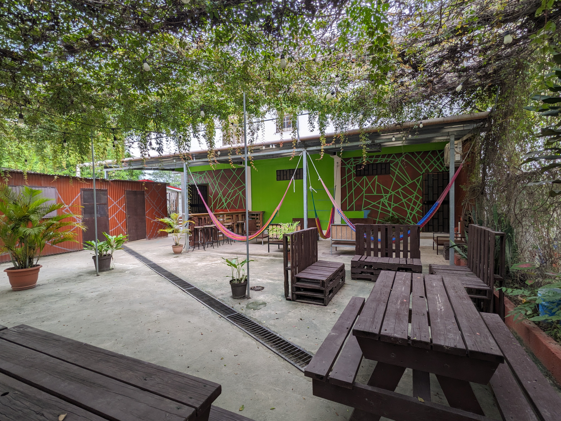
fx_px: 259
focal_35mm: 16
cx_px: 280
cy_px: 210
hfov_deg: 94.5
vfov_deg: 78.1
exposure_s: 1/195
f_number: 2.2
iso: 34
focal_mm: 2.22
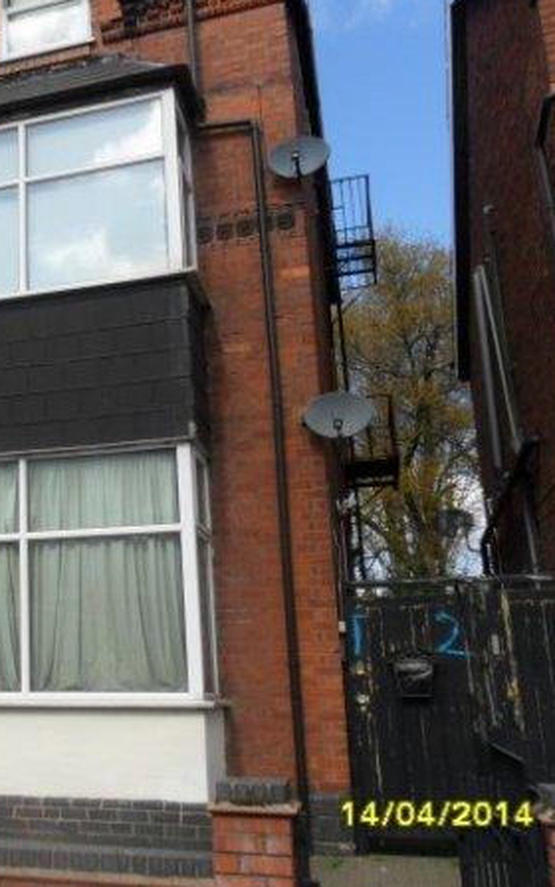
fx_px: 944
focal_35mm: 39
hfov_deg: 30.1
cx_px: -24
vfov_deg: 50.4
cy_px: 447
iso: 80
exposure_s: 1/750
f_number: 3.5
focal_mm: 4.9
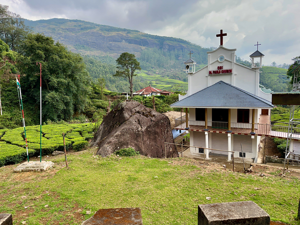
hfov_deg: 71.6
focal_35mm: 24
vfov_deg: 56.8
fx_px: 208
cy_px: 112
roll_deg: -0.9
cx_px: 150
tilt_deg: +4.2
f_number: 1.78
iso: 80
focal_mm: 6.86
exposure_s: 1/887
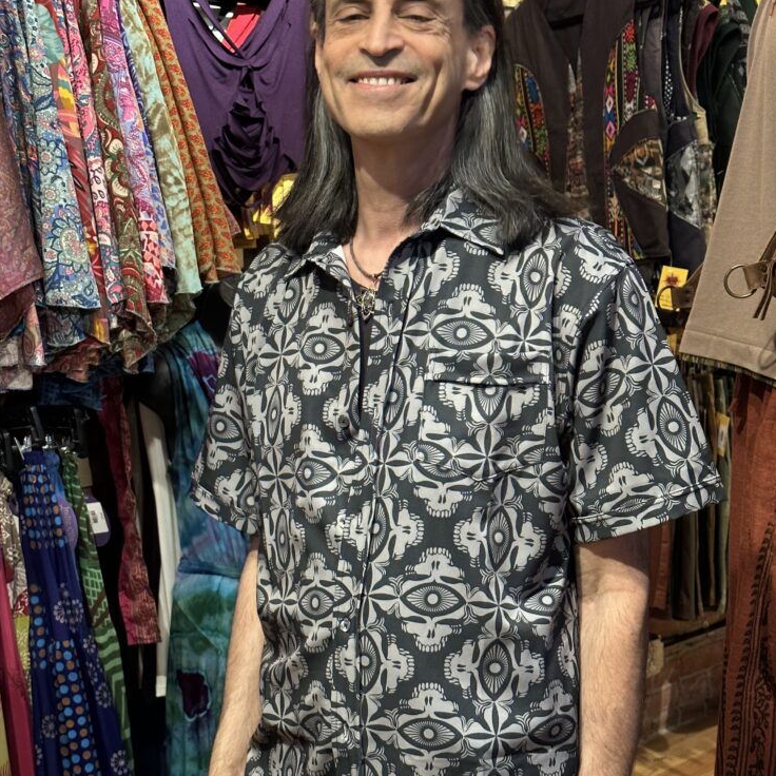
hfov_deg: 29.1
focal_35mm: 59
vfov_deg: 29.1
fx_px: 1496
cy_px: 429
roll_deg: +2.0
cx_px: 385
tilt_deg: -10.1
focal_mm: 6.86
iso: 250
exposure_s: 1/40
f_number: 1.78
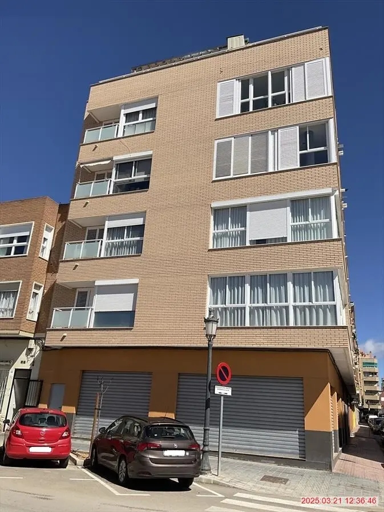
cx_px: 192
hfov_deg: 48.2
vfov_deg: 61.7
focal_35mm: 29
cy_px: 256
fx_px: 429
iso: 16
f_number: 1.8
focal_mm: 3
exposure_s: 1/3322
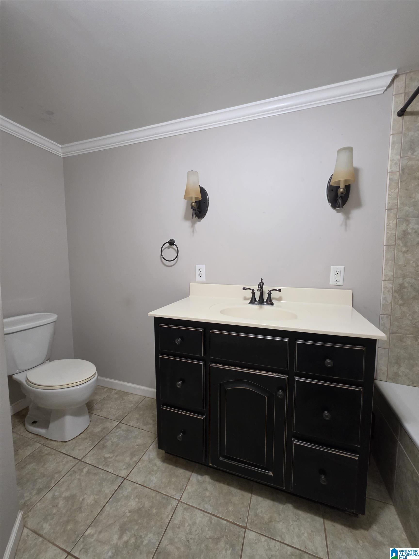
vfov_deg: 106.2
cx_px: 210
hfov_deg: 89.9
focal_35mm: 13
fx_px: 210
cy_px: 280
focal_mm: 2.2
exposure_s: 1/60
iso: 320
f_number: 1.9
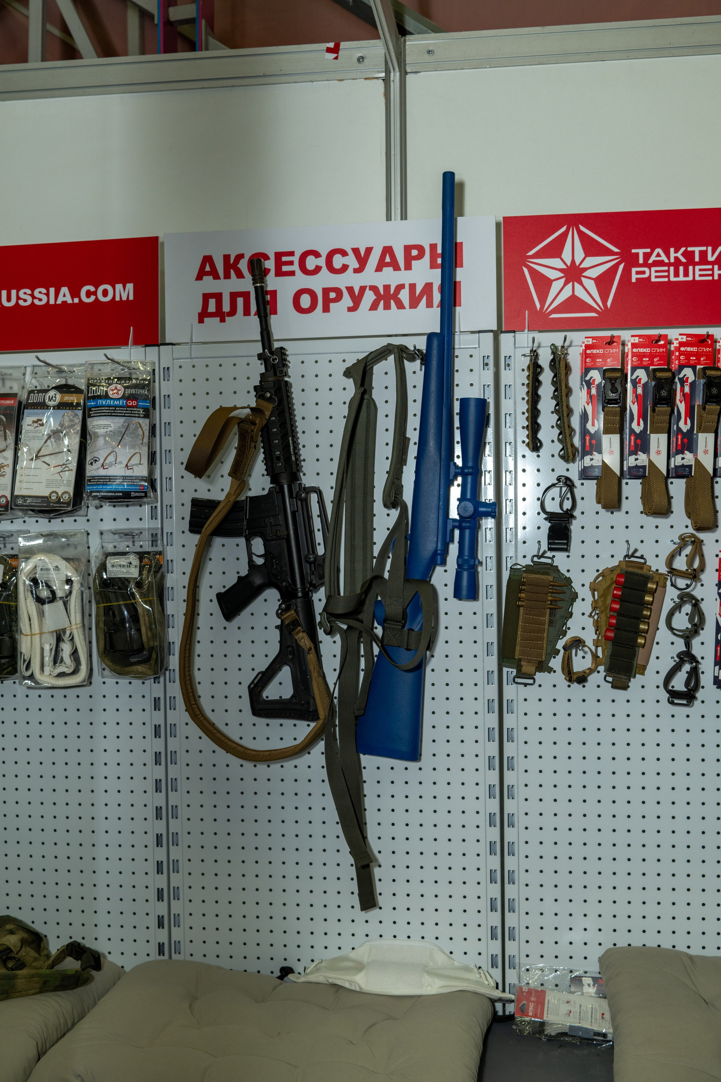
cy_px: 541
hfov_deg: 35.9
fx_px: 1111
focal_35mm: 37
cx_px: 360
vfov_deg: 51.9
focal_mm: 37
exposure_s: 1/200
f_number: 5
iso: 500
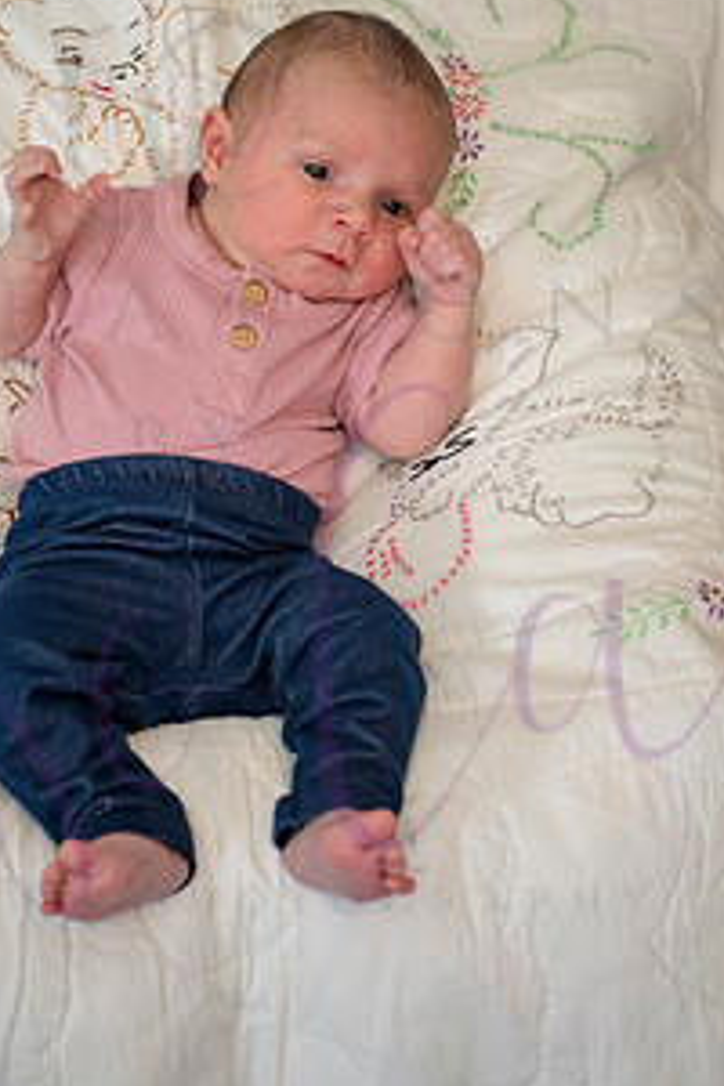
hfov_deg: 18.1
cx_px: 239
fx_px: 2262
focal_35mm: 75
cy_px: 438
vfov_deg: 26.9
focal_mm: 50
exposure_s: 1/60
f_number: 4
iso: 800
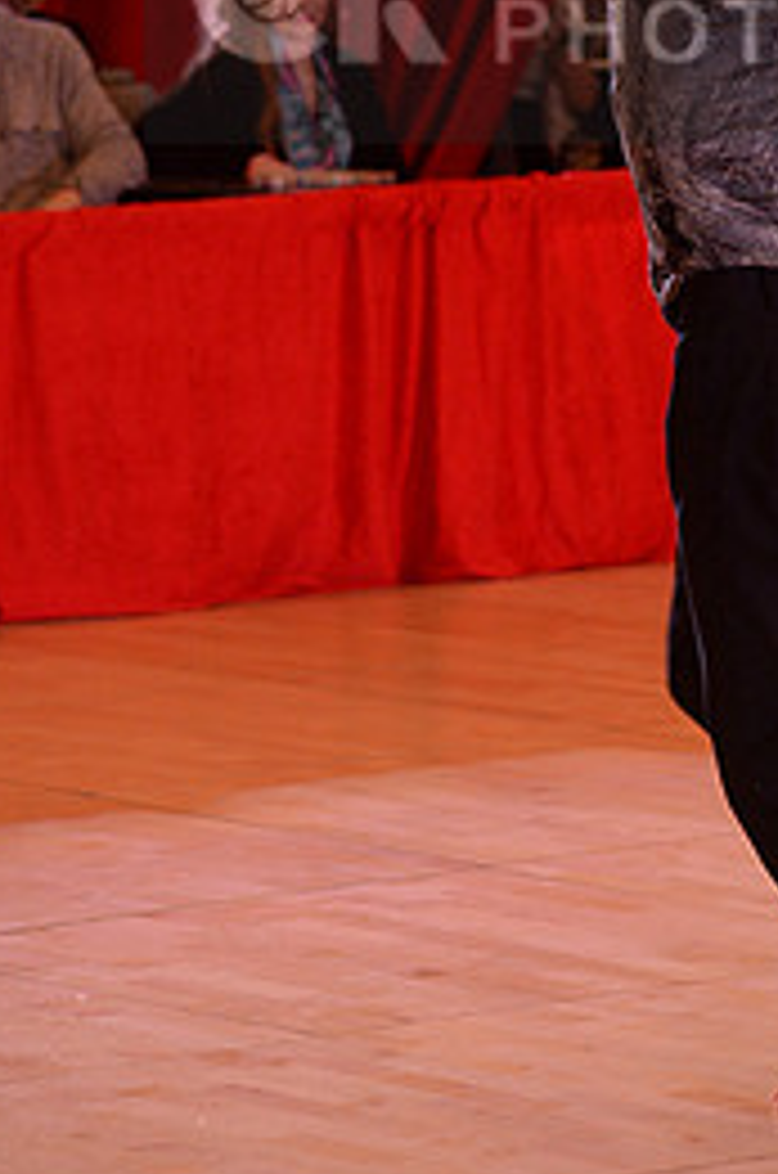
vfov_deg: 7.7
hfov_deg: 5.1
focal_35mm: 267
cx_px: 767
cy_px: -4
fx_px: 8689
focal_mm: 120
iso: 2000
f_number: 4.5
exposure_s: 1/250
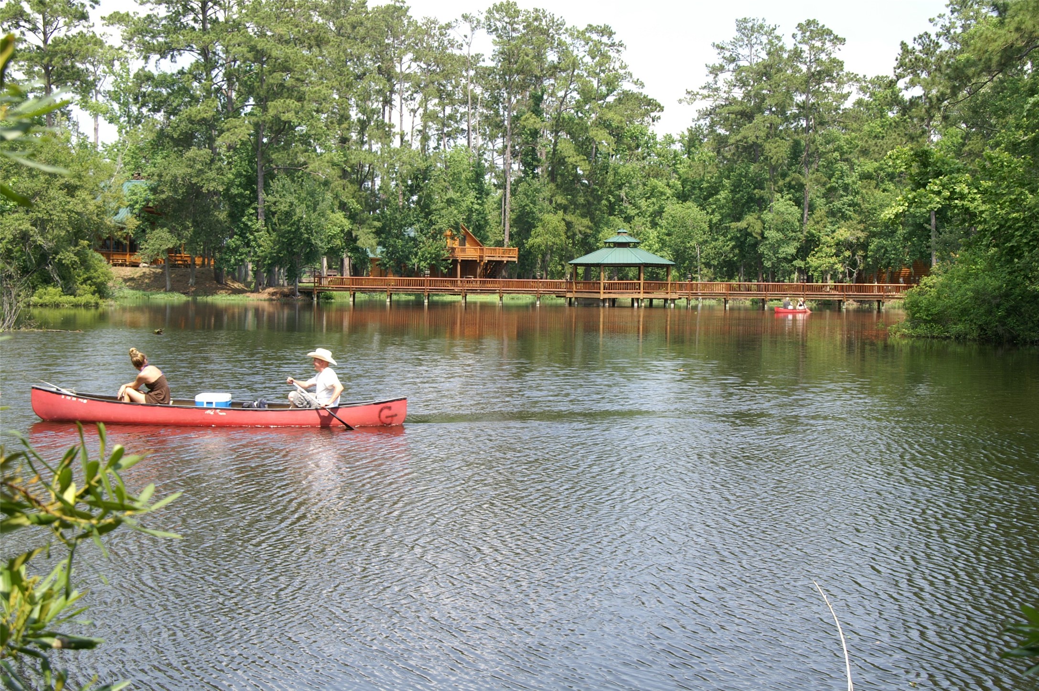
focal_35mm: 52
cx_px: 520
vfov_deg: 25.7
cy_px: 346
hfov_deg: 37.9
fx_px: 1514
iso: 100
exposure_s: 1/80
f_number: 8
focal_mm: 35
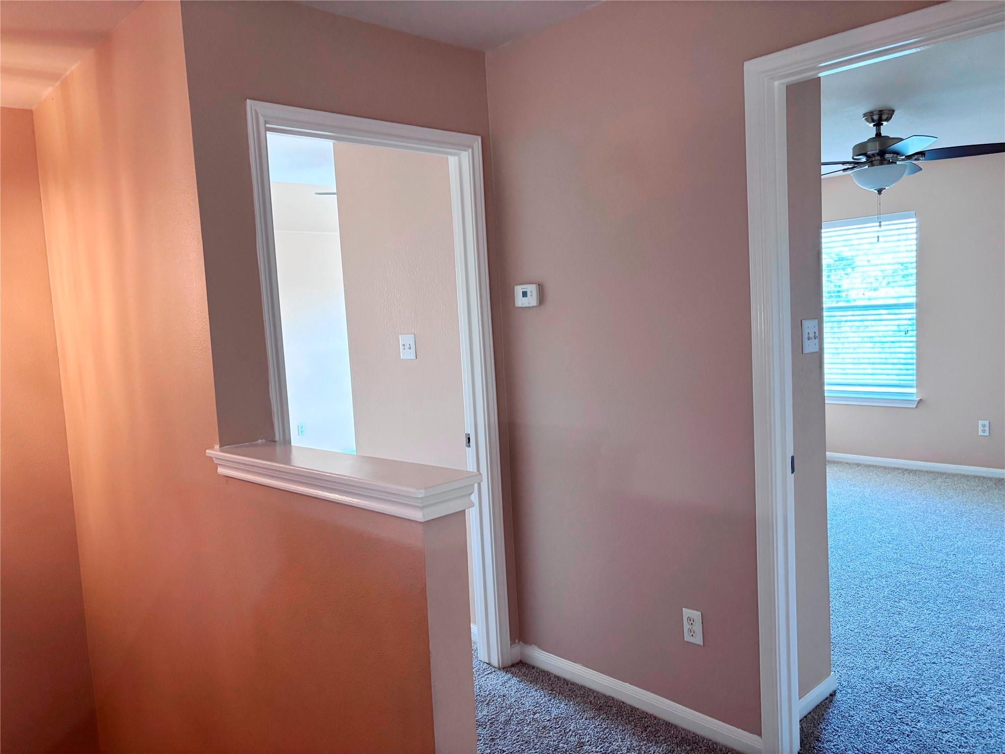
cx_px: 502
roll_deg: +3.4
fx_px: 755
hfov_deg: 67.3
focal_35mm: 26
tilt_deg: -5.4
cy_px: 377
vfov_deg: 53.1
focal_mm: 5.96
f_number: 1.6
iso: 320
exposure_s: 1/60
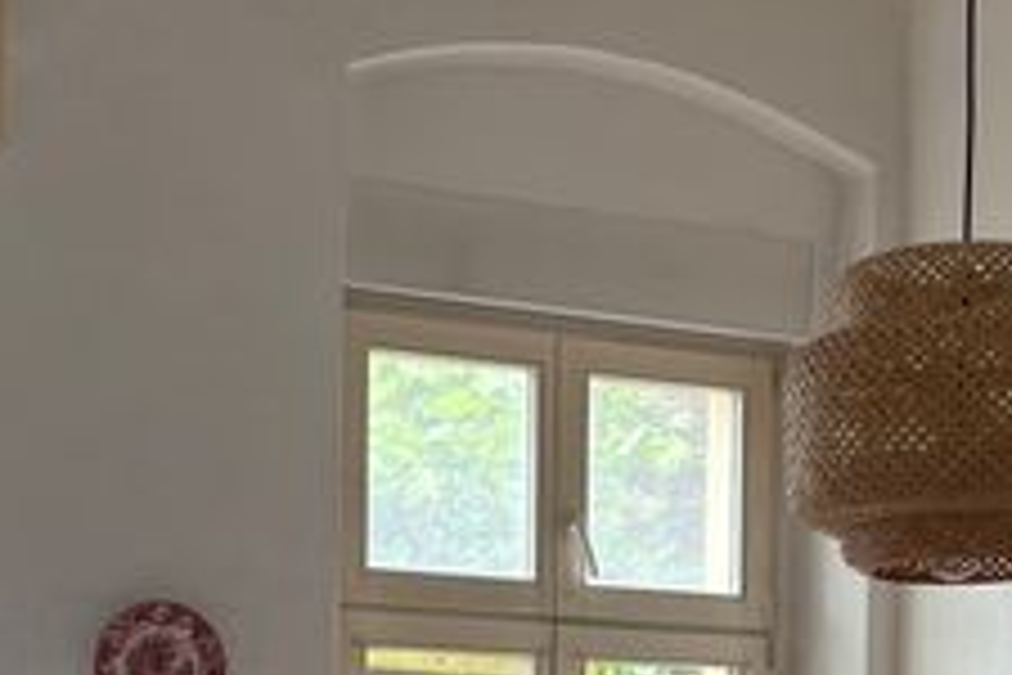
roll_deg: -1.3
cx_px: 837
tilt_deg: +0.1
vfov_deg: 13.7
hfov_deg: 20.9
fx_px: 2698
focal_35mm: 96
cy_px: 891
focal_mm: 5.96
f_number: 1.6
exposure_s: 1/114
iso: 125
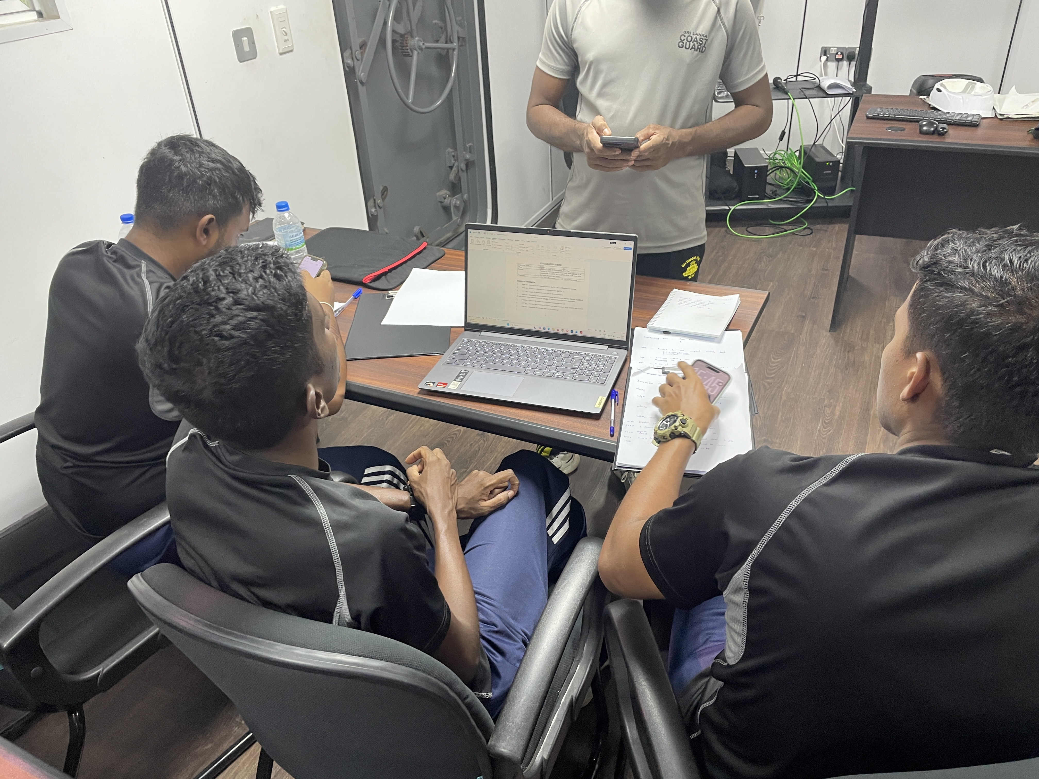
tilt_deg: -32.9
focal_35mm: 26
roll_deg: +3.0
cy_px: 390
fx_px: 780
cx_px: 520
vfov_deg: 53.1
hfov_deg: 67.3
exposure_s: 1/50
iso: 125
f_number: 1.6
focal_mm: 4.2
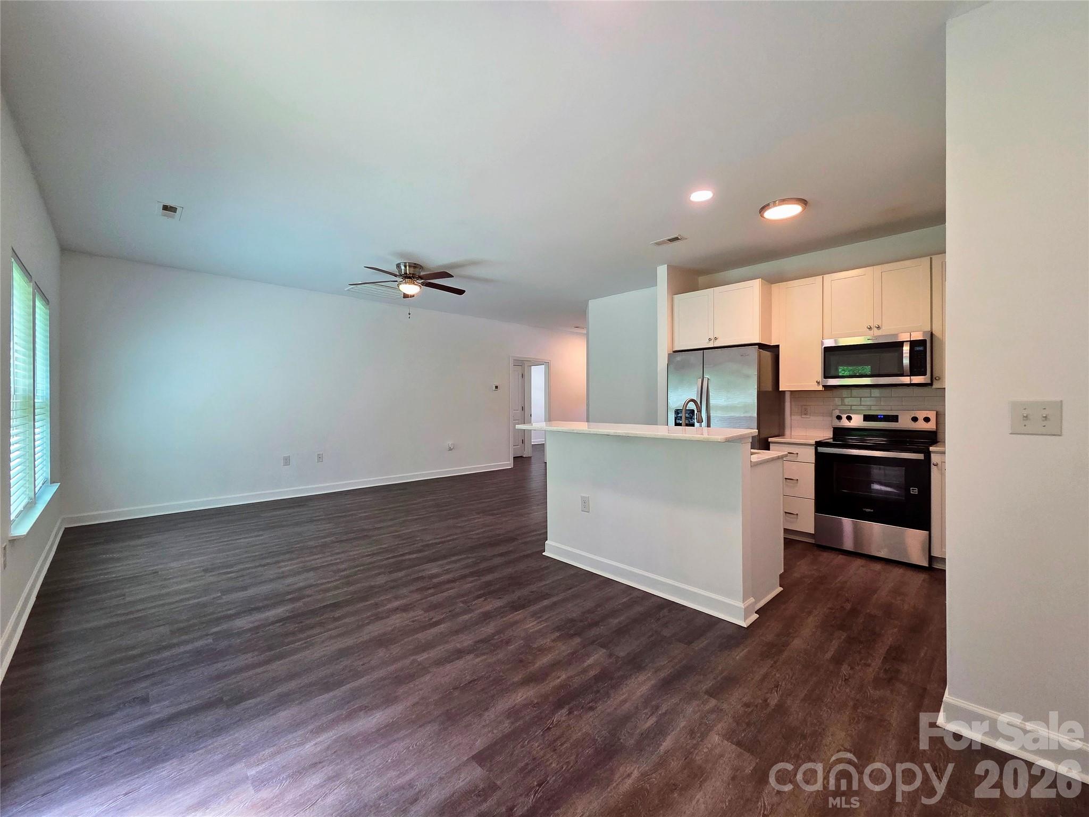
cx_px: 544
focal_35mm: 13
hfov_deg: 106.2
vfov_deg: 89.9
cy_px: 408
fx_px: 409
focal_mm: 2.2
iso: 250
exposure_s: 1/120
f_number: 2.2
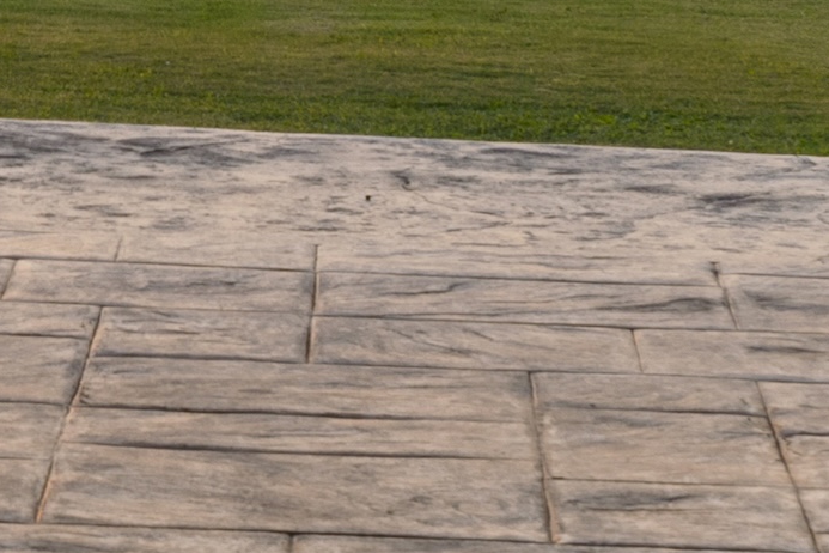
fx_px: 6217
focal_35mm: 270
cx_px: -916
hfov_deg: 7.3
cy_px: -594
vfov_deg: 5.0
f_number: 8
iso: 100
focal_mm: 35
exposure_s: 1/5
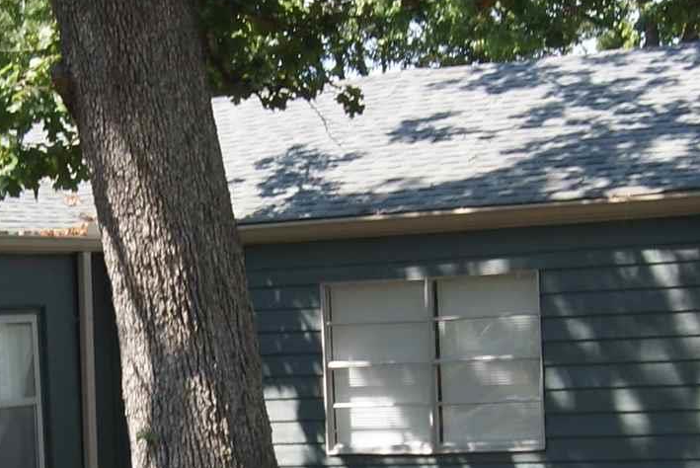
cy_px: 422
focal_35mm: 117
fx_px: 2277
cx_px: -70
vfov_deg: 11.7
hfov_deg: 16.9
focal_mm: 18
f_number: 8
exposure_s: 1/60
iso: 100
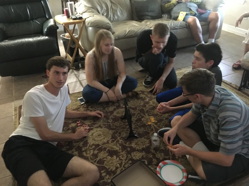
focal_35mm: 29
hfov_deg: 61.7
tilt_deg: -32.4
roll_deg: +3.7
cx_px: 124
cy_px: 93
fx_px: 209
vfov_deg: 48.2
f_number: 2.2
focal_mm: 4.15
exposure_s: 1/15
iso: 500
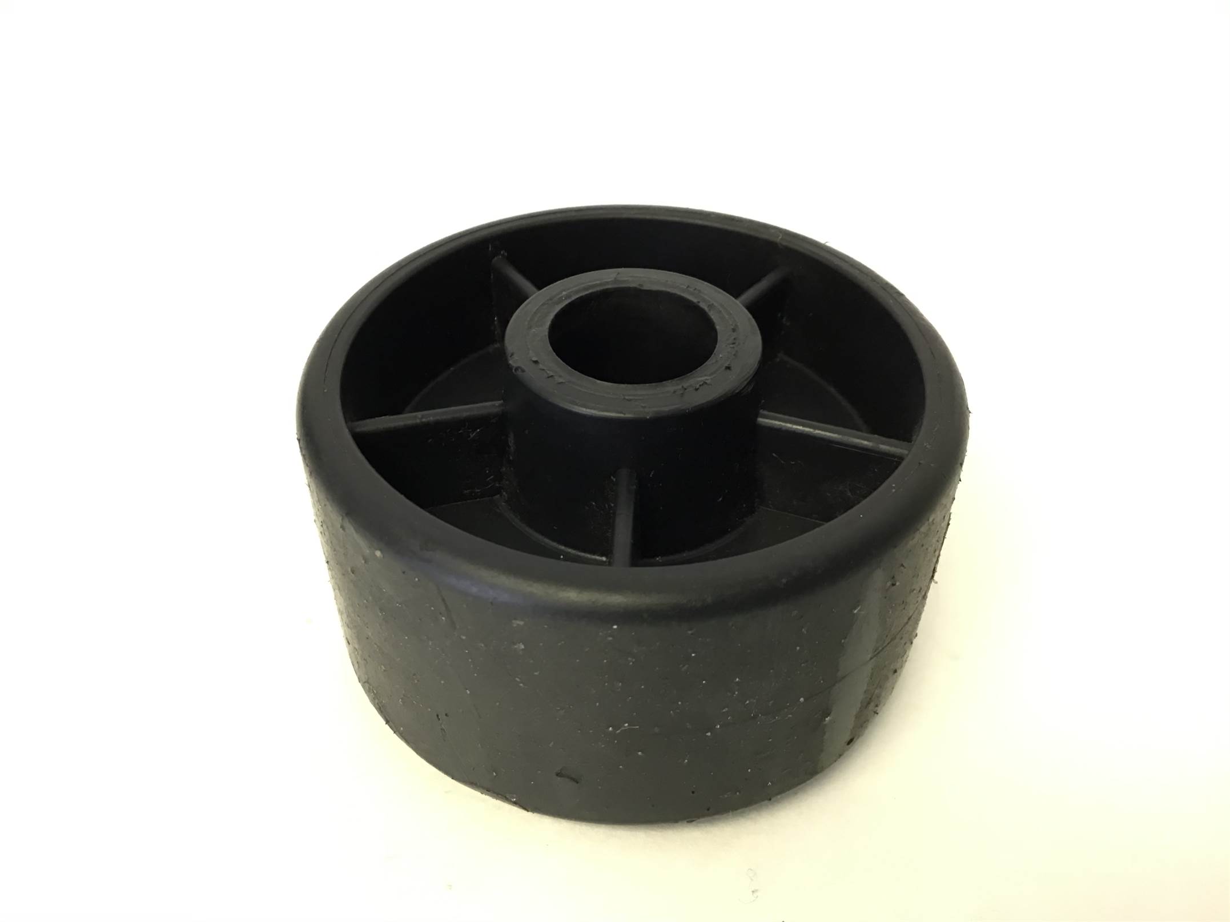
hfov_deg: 58.4
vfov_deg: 45.4
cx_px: 615
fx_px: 1101
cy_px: 461
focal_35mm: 31
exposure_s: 1/30
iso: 40
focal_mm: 3.3
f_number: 2.4
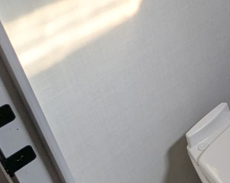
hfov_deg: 24.3
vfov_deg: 24.3
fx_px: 422
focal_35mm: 62
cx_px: 339
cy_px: 50
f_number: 2.2
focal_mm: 2.35
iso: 50
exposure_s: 1/256
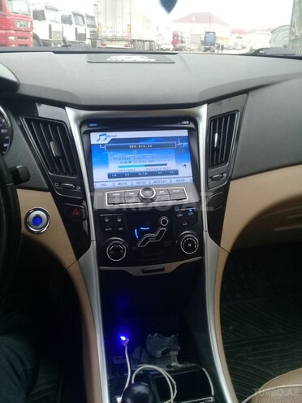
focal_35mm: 31
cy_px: 202
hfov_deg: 45.4
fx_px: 361
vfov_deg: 58.4
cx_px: 151
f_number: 2.2
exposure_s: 1/33
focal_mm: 3.3
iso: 80
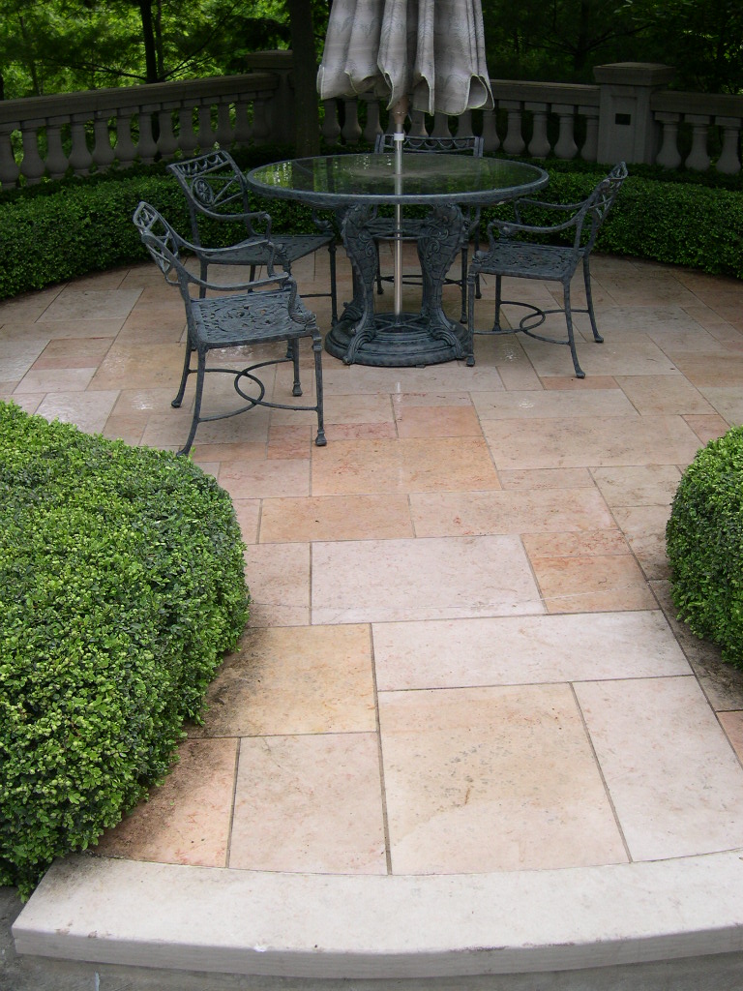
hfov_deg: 37.7
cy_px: 496
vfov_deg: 49.0
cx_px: 372
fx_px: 1088
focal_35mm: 38
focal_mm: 8
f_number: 2.8
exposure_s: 1/486
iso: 100
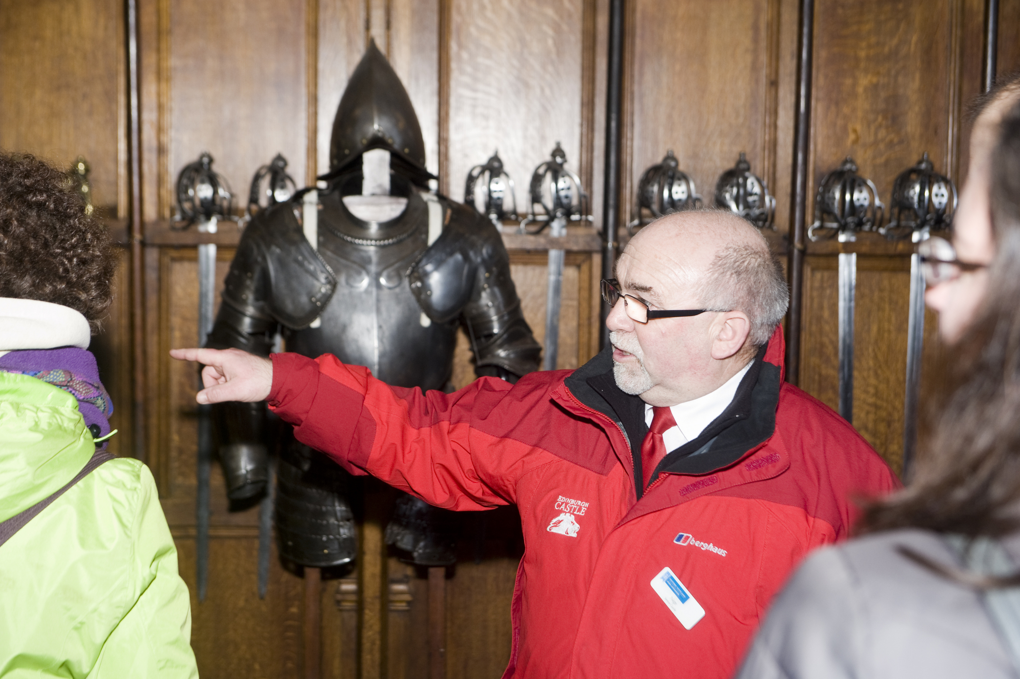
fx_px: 1869
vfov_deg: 20.6
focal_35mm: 66
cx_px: 510
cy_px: 340
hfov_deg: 30.5
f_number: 4.5
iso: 1000
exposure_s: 1/60
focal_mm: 66
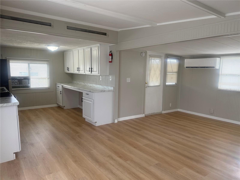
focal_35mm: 24
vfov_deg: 56.8
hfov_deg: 71.6
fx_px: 166
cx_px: 120
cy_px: 90
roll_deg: -2.5
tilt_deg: -4.3
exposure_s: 1/237
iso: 125
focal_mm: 6.76
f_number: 1.78
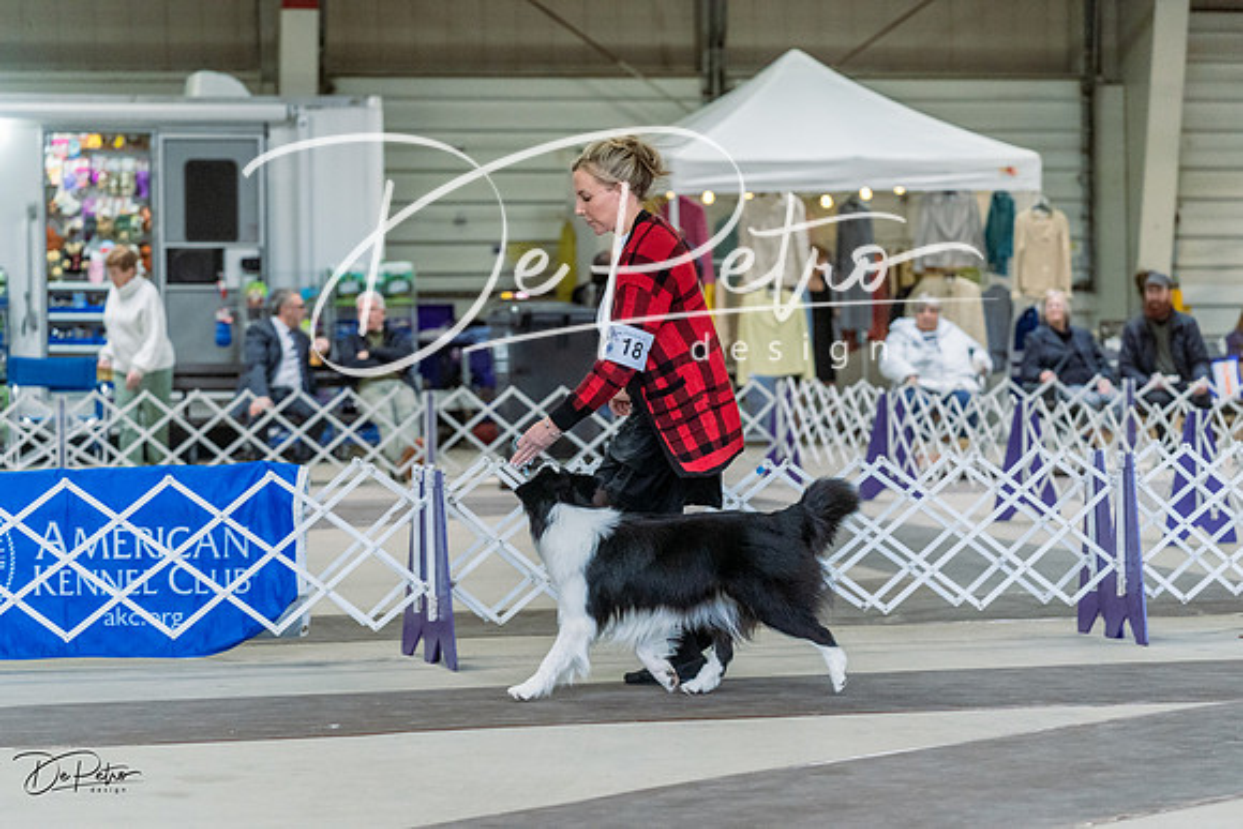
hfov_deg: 17.8
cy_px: 414
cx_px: 622
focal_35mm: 115
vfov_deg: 11.9
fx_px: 3971
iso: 6400
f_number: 4
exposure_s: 1/400
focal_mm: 115
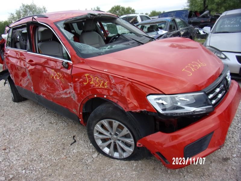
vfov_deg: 56.8
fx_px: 167
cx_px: 120
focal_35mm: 24
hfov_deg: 71.6
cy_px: 90
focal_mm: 4.3
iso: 80
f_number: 3.3
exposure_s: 1/150
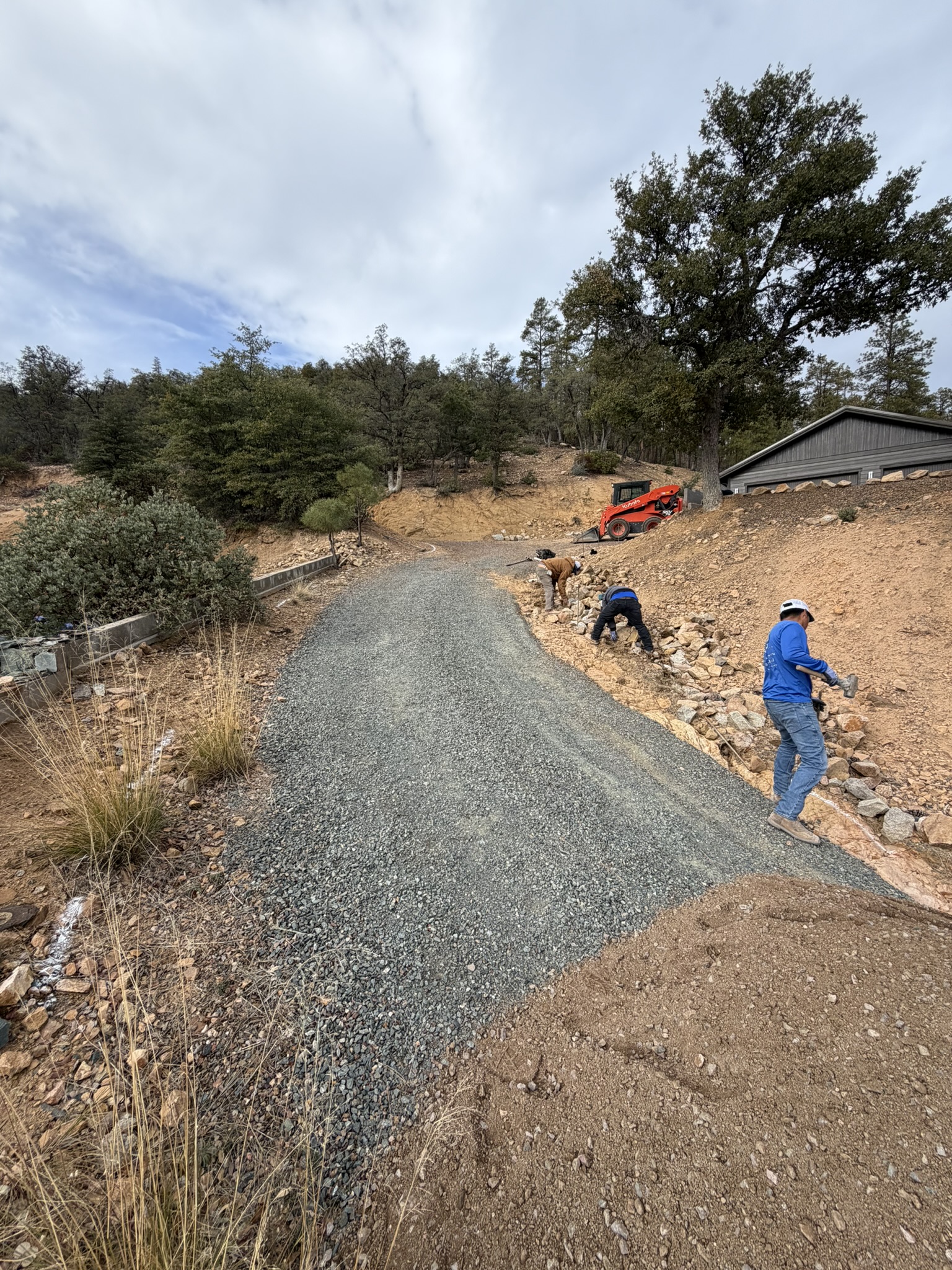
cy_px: 635
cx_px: 476
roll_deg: +0.7
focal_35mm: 14
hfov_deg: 85.7
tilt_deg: -4.7
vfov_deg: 102.1
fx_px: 513
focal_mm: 2.22
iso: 40
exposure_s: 1/726
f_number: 2.2
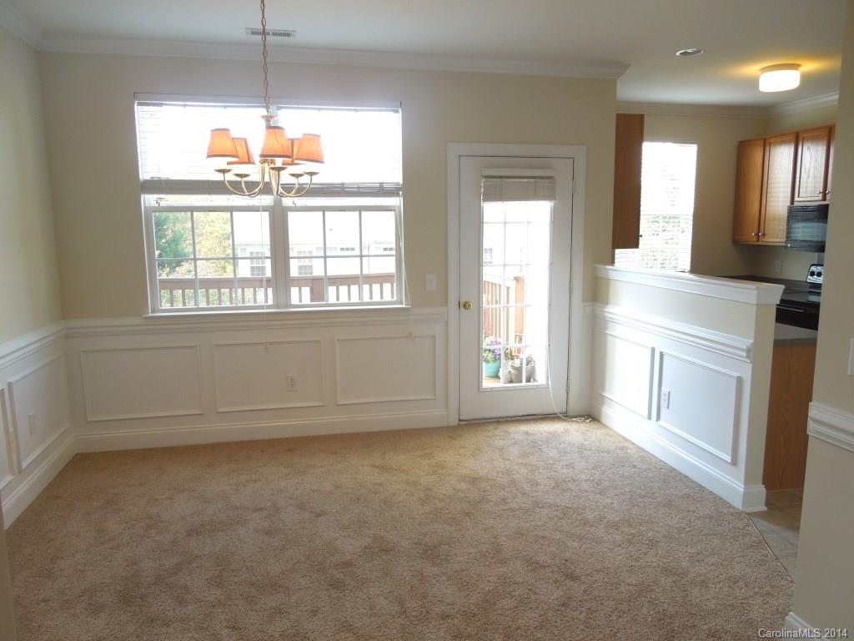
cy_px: 320
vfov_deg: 54.9
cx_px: 427
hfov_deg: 69.4
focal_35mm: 25
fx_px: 617
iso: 100
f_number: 3.3
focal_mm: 4.5
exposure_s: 1/30
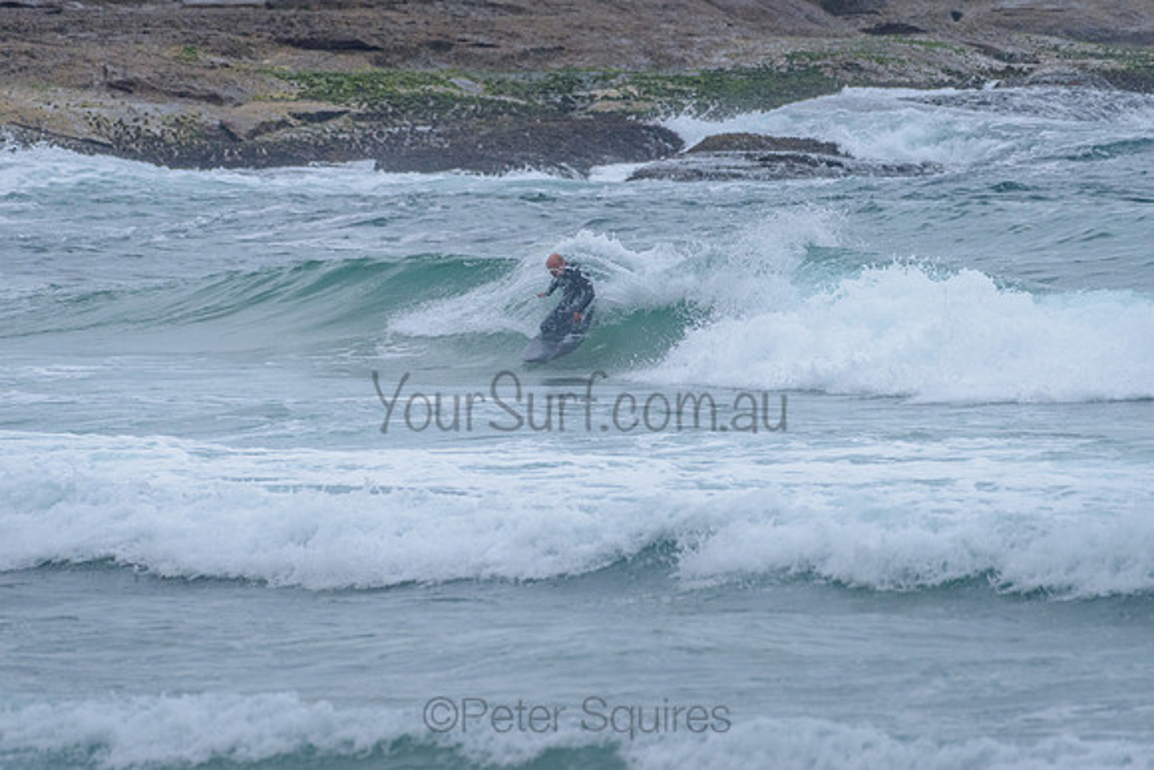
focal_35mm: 613
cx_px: 579
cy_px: 299
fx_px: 19646
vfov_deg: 2.2
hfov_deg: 3.4
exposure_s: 1/2000
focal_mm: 500
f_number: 5.6
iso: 1600
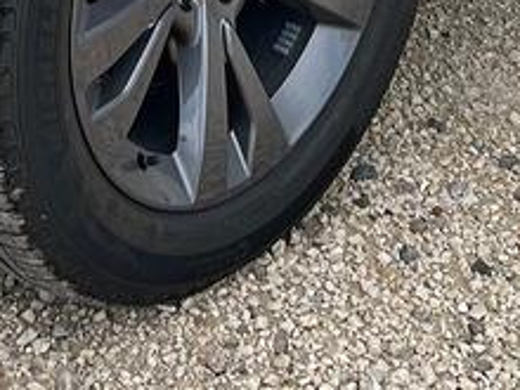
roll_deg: +0.2
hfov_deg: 13.1
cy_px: -577
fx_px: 2268
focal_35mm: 151
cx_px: 206
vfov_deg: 8.8
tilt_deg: -11.3
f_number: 1.5
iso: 50
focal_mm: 5.7
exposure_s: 1/2695
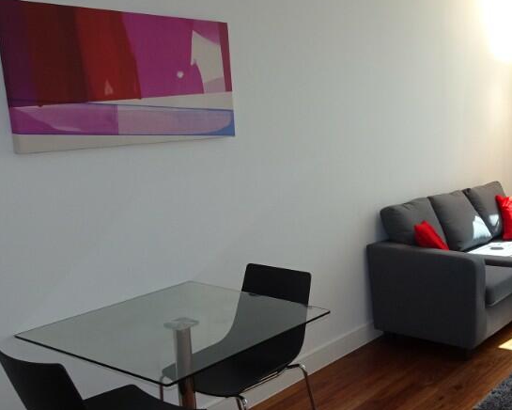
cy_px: 248
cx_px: 419
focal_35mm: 44
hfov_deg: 40.1
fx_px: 667
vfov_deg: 34.0
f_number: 3.5
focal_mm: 4.1
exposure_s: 1/30
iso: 100
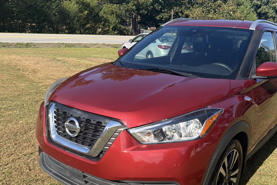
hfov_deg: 53.0
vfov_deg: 36.5
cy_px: 124
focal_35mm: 36
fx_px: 277
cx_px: 154
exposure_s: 1/2801
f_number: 1.78
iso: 100
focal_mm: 6.76
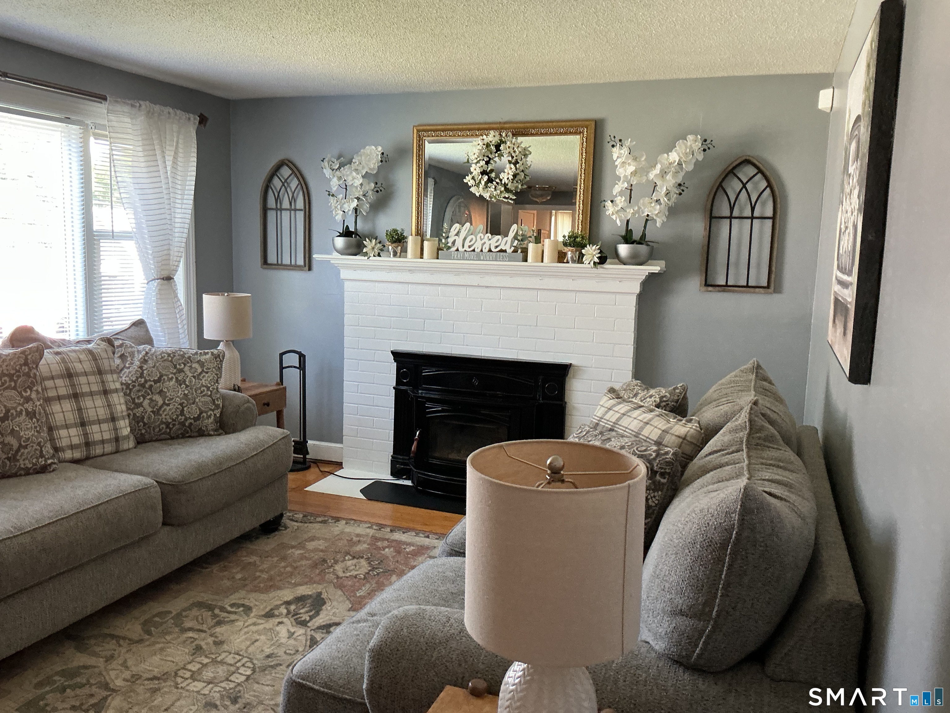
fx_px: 796
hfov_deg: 61.7
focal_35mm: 29
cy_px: 356
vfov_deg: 48.2
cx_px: 475
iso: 160
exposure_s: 1/60
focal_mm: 3
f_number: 1.8
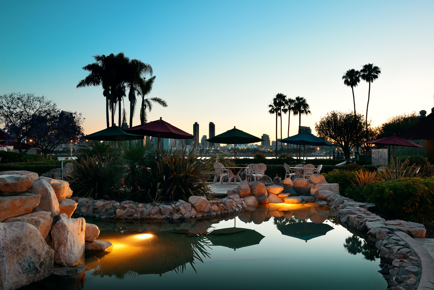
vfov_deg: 46.4
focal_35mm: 28
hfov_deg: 65.5
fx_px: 338
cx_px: 217
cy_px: 145
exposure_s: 1/5
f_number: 10
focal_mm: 28
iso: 200
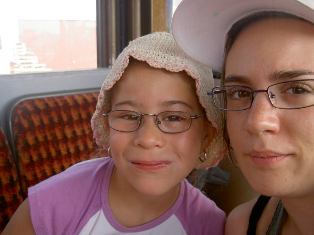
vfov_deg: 36.8
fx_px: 354
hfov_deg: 47.9
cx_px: 157
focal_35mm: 39
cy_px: 118
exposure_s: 1/250
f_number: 2.8
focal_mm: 8
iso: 100
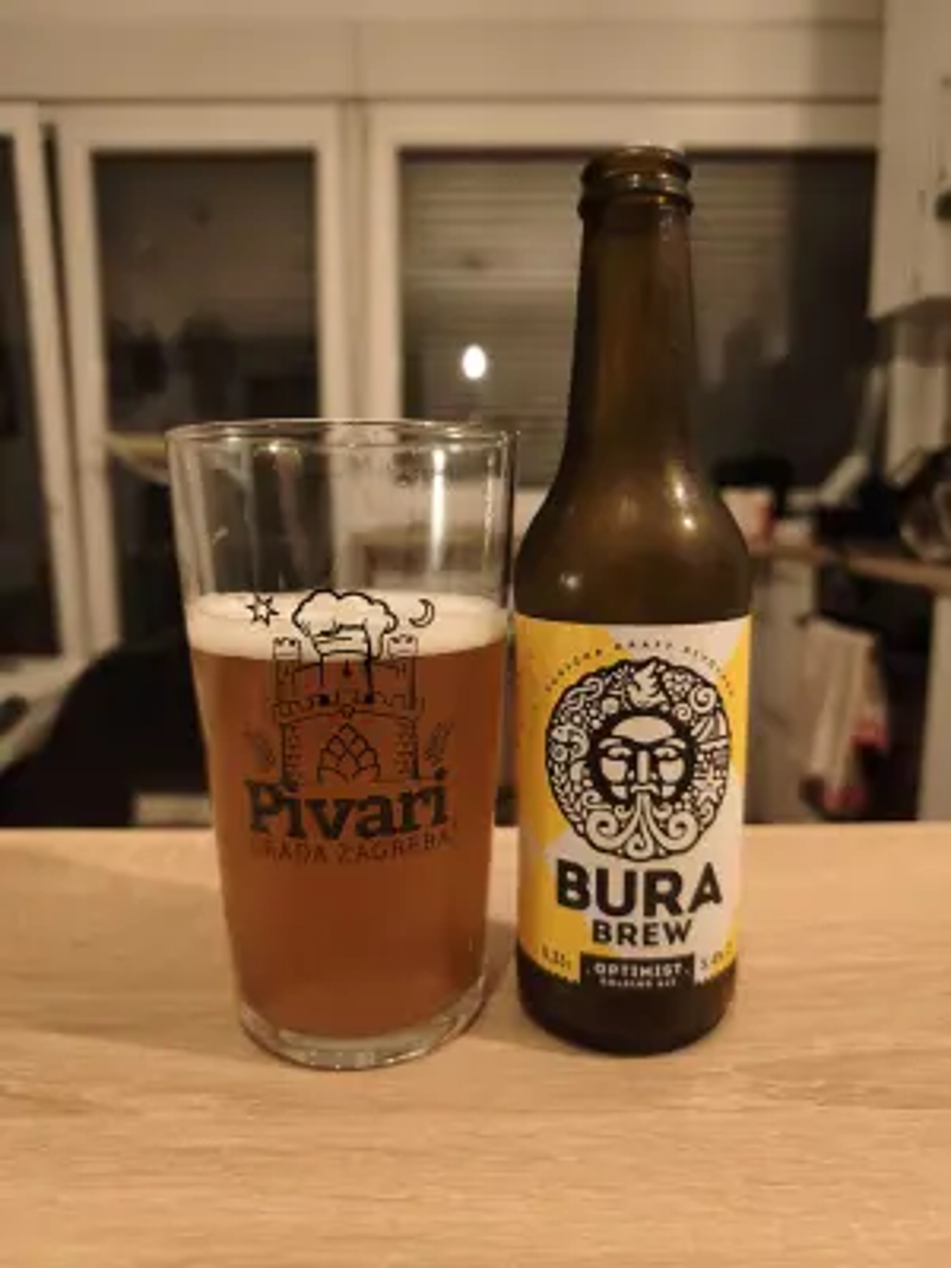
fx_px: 843
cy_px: 634
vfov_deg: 73.9
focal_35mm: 23
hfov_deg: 58.9
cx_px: 476
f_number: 1.7
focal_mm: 6.06
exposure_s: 1/25
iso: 2500
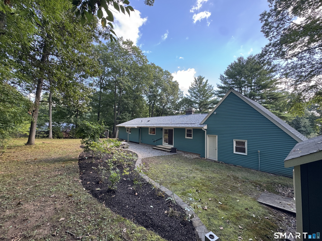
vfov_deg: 85.7
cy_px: 120
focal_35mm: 14
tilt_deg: +3.2
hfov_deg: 102.1
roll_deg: -1.2
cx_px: 161
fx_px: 130
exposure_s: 1/99
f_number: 2.2
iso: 50
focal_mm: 2.22
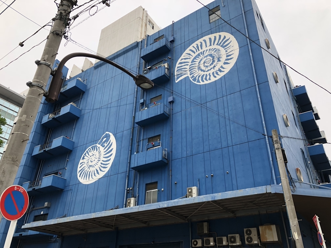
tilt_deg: +37.1
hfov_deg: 63.4
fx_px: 268
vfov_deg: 49.7
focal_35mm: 28
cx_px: 166
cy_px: 124
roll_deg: +1.7
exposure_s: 1/202
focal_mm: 4
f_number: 1.8
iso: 20
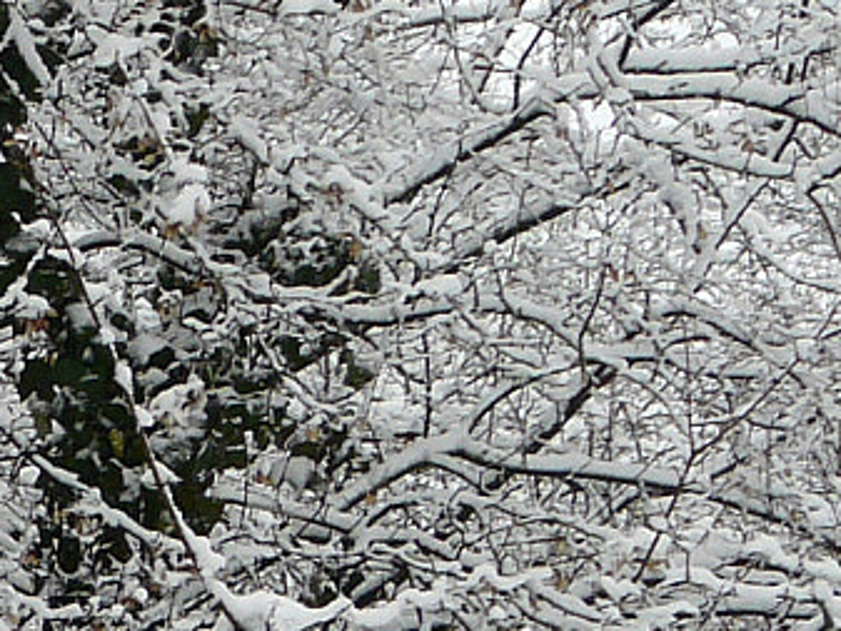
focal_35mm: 228
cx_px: -1013
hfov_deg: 8.1
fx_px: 5541
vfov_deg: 6.4
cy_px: 1117
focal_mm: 7.9
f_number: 4
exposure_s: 1/250
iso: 100
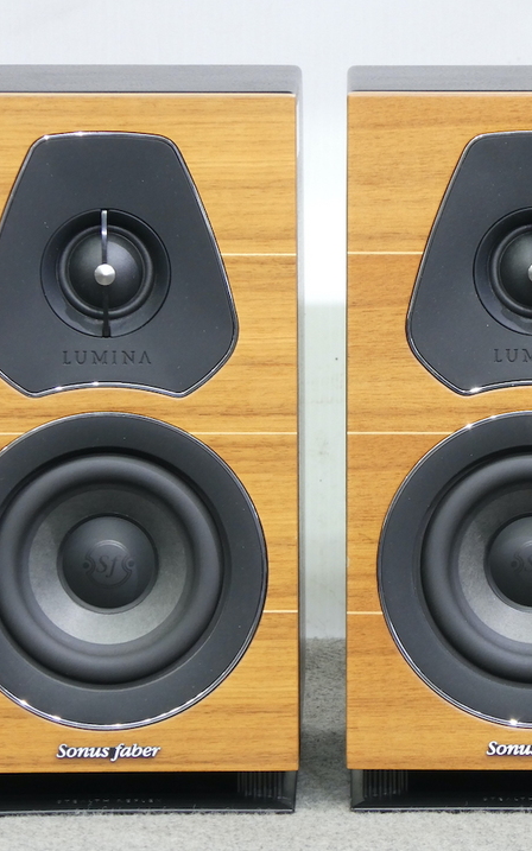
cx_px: 311
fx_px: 5267
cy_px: 425
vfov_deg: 9.2
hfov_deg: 5.8
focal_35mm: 227
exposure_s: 1/3.2
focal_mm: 28.7
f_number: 5.5
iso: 200
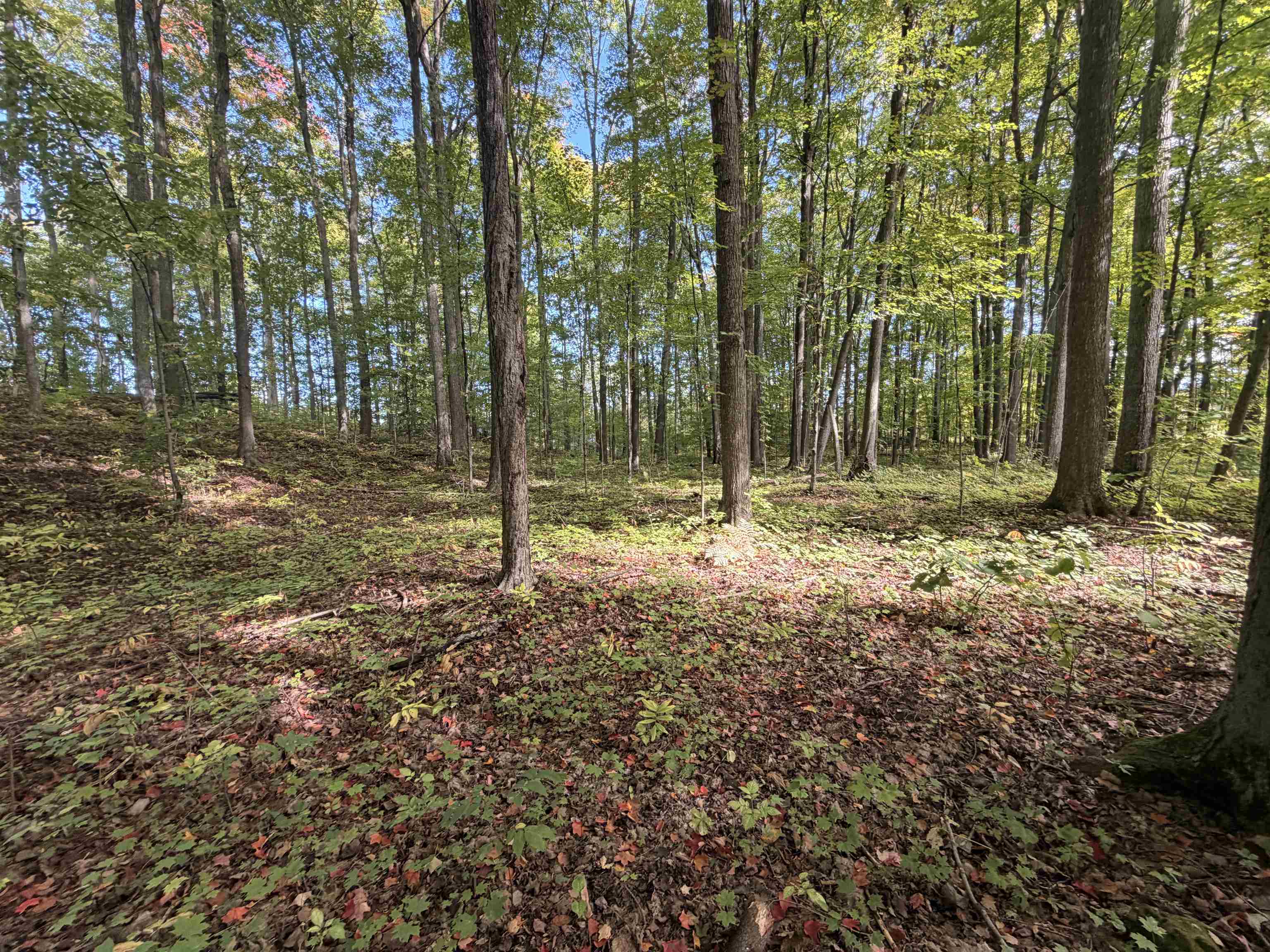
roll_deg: +1.9
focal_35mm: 14
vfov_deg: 85.7
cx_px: 635
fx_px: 514
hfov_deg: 102.1
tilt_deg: -5.2
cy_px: 476
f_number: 2.2
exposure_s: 1/121
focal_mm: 2.22
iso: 160
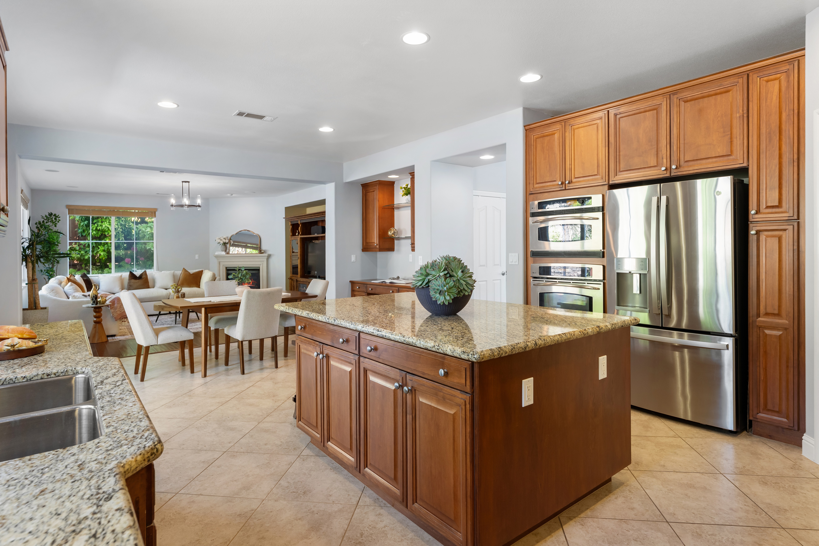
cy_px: 273
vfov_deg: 64.6
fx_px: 432
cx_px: 410
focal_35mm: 19
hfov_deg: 86.9
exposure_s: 1/5
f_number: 7.1
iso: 400
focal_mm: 19
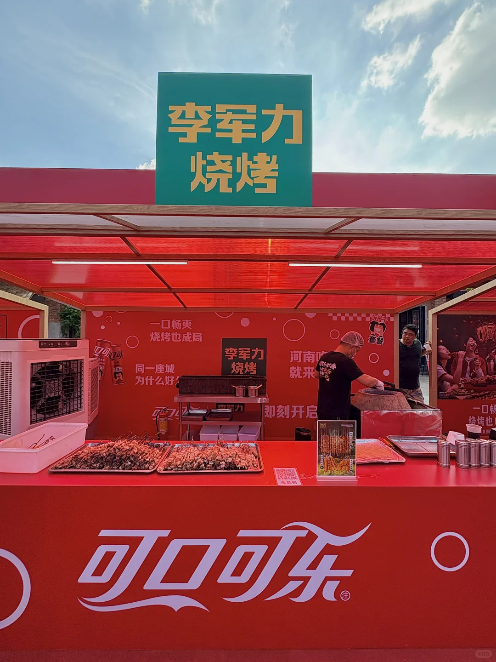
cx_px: 248
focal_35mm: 14
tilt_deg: +1.3
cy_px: 331
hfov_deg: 85.7
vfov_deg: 102.1
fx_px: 267
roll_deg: +1.2
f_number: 2.2
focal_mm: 2.22
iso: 64
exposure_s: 1/334
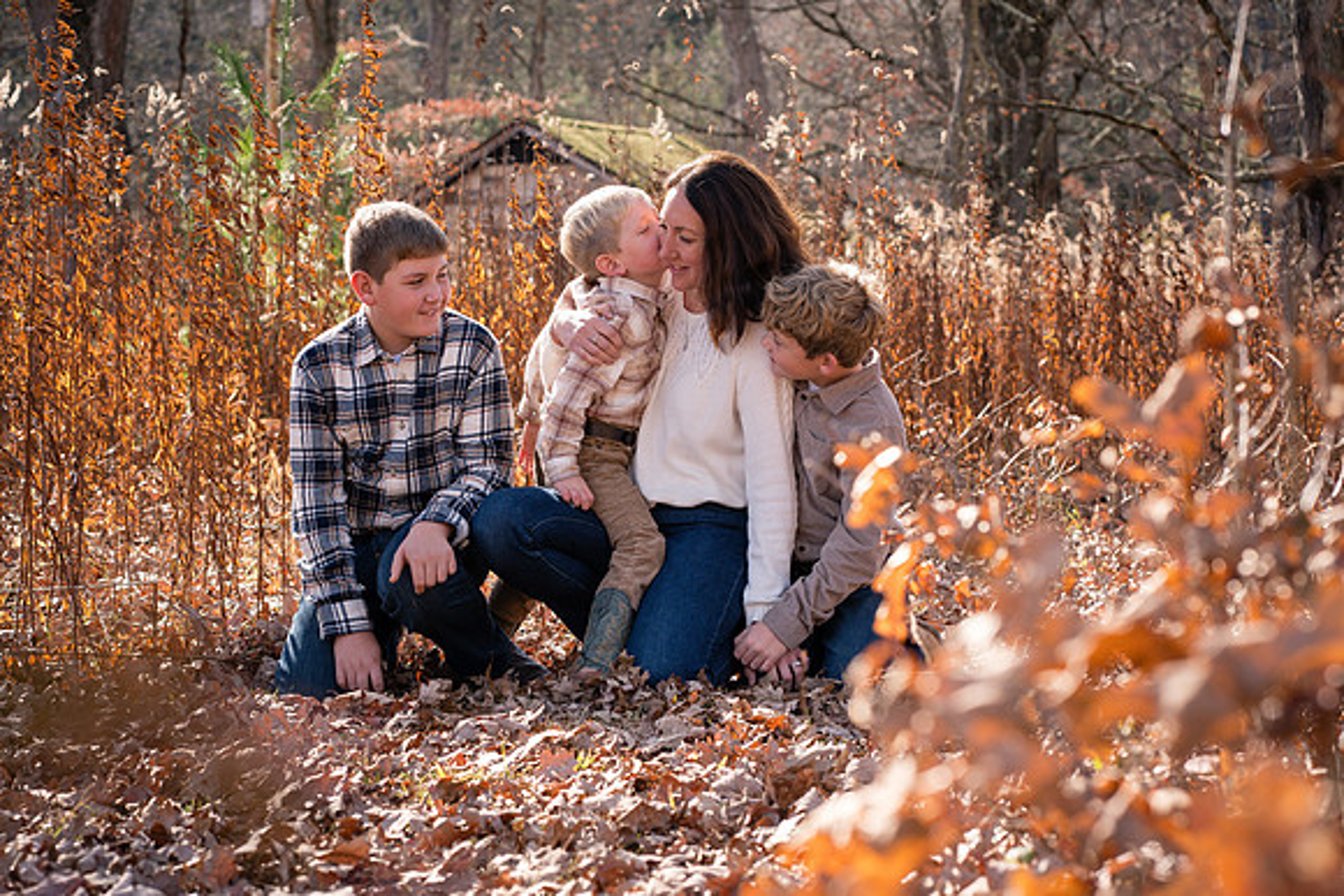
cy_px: 477
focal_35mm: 90
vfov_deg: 15.1
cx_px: 629
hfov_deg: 22.5
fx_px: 3377
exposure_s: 1/250
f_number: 6.3
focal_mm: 85
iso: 250
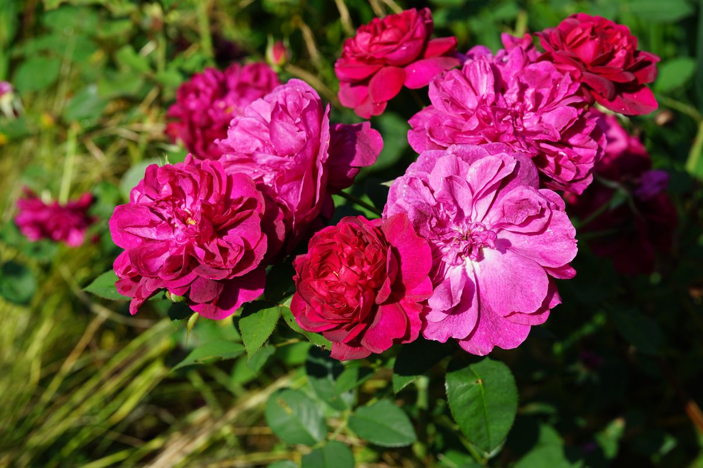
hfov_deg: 23.9
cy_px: 234
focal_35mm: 85
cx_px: 352
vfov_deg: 16.1
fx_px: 1660
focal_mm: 85
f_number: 5.6
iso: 200
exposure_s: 1/640
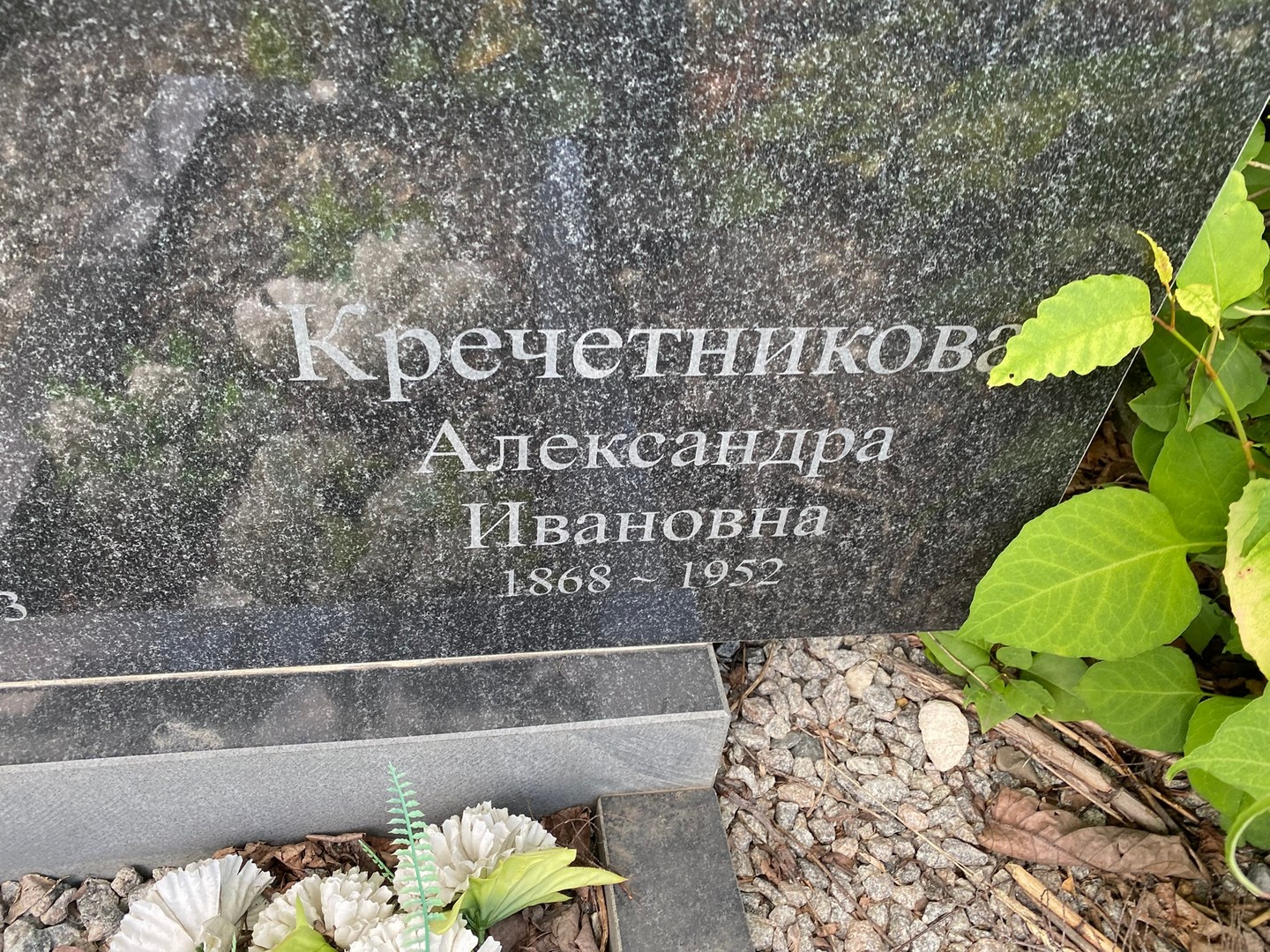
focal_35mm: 26
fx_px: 954
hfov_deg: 67.3
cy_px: 476
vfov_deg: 53.1
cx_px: 635
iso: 80
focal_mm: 4.25
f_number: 1.8
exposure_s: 1/122
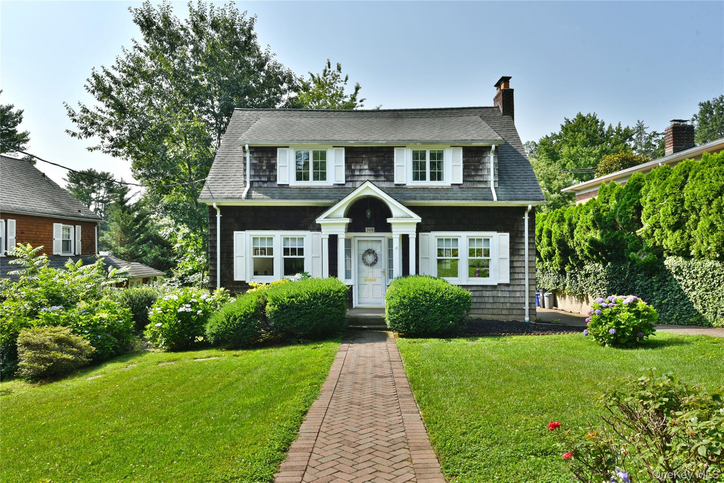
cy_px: 242
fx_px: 463
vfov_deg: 55.1
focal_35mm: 23
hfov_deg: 76.1
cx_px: 362
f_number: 11
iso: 100
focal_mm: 23
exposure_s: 1/125
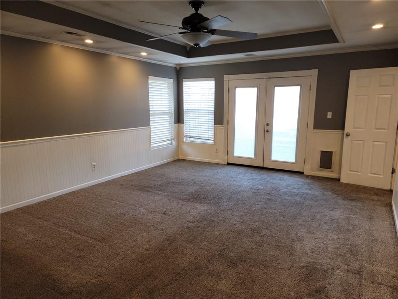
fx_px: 276
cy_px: 150
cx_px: 199
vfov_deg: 56.8
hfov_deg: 71.6
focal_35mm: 24
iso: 100
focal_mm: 6.7
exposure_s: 1/60
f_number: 1.8
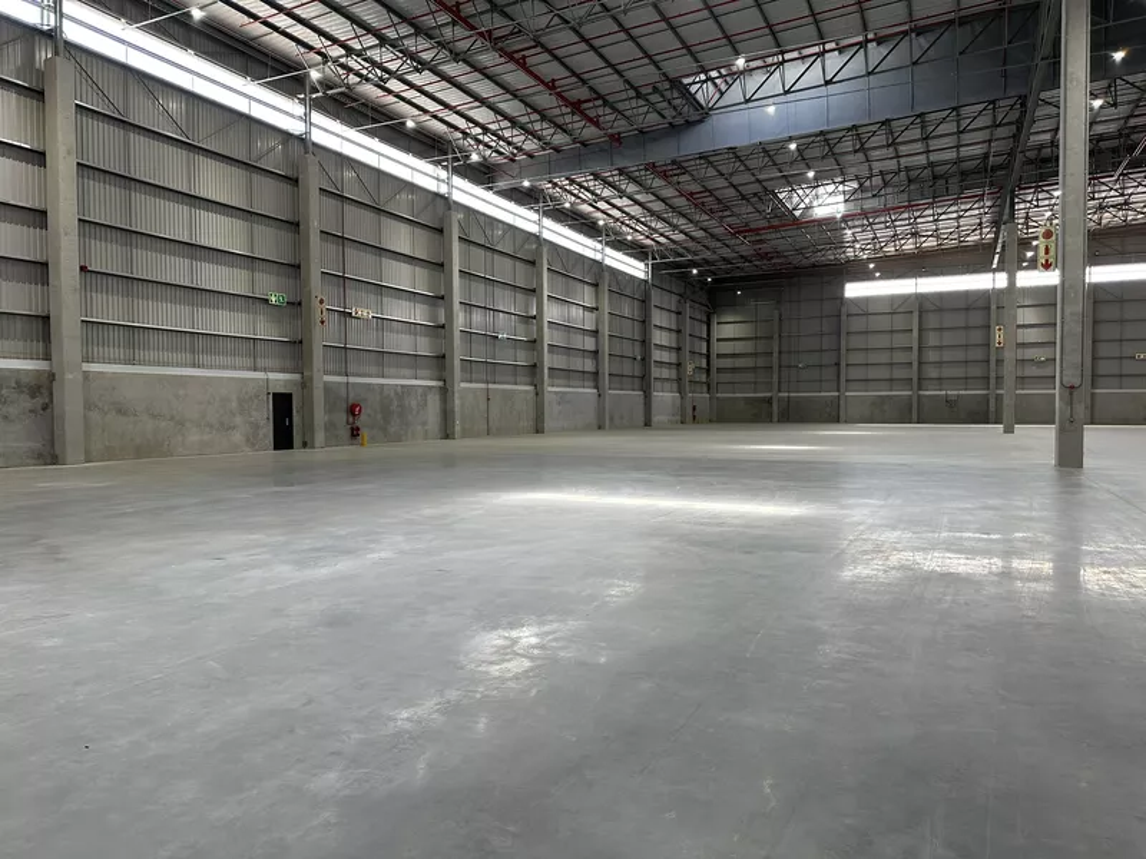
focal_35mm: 24
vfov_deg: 56.8
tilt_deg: -1.7
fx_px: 795
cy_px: 430
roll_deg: -0.3
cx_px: 573
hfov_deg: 71.6
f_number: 1.78
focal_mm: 6.86
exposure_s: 1/127
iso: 100
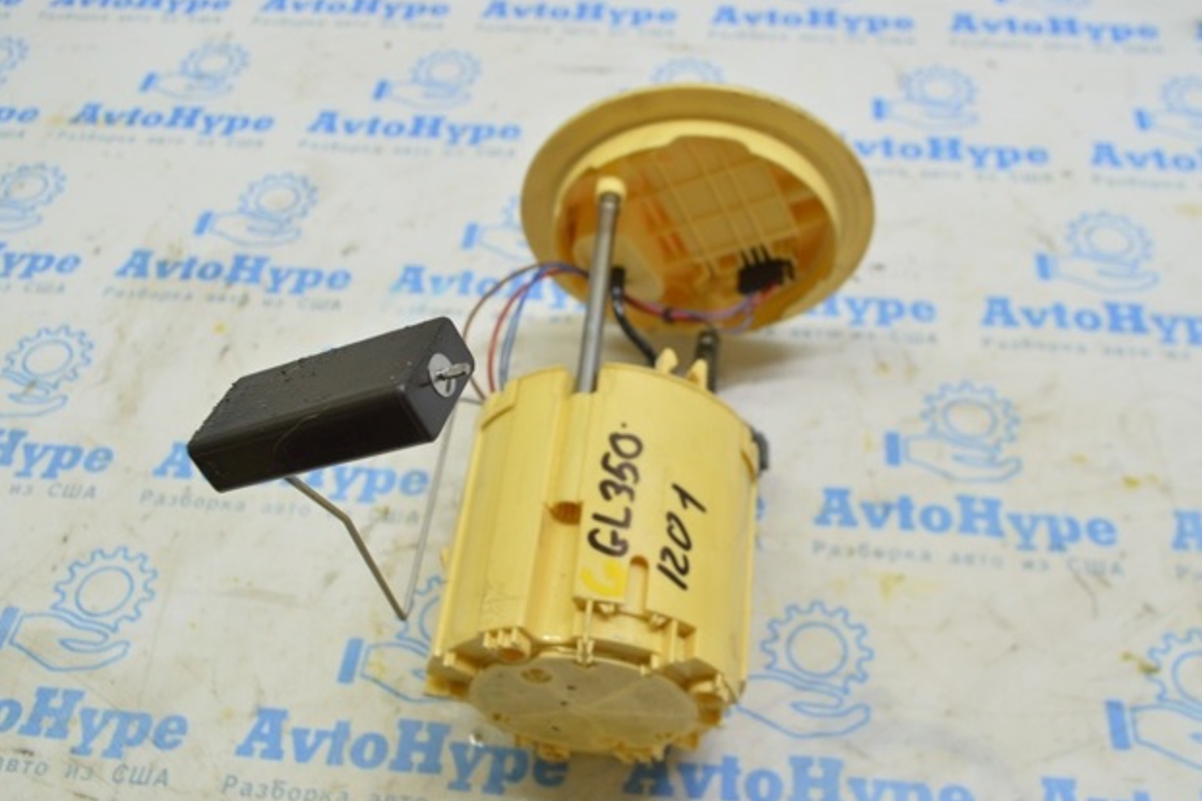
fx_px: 1186
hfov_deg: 53.8
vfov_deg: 37.3
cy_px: 400
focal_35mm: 36
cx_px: 604
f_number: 5.6
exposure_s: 1/20
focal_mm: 23
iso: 400
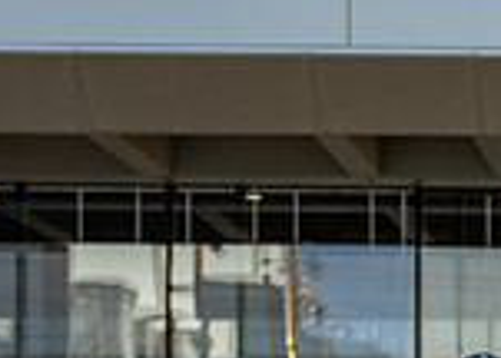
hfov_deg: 7.6
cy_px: 707
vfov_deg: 5.5
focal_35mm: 255
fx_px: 3630
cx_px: 923
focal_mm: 50
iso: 250
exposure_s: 1/320
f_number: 2.5
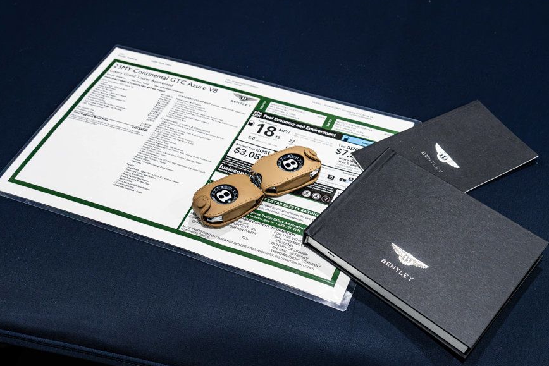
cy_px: 185
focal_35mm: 45
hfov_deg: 43.6
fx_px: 686
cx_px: 289
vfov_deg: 29.9
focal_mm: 34
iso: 1600
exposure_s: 1/50
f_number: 5
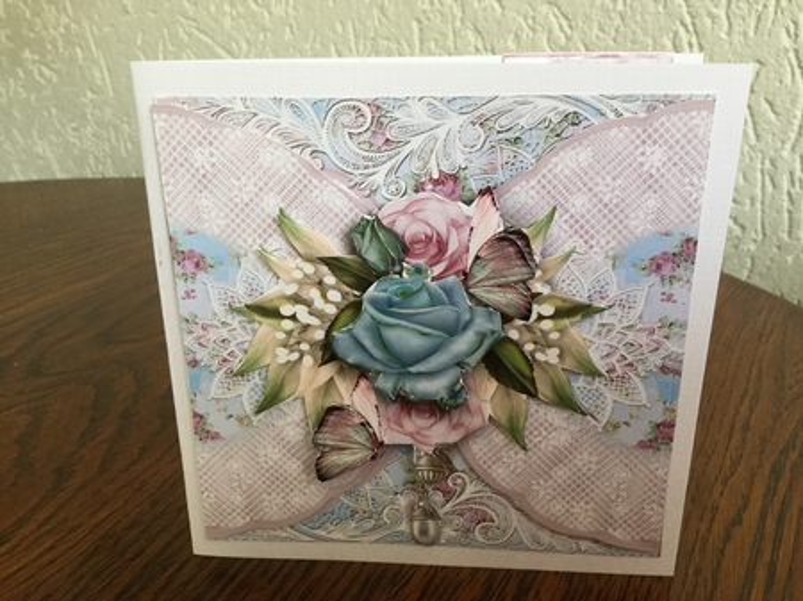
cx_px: 402
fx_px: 719
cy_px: 300
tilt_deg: -21.8
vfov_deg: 45.4
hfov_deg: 58.4
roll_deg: -0.4
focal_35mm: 31
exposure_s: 1/33
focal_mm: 3.3
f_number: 2.4
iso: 40
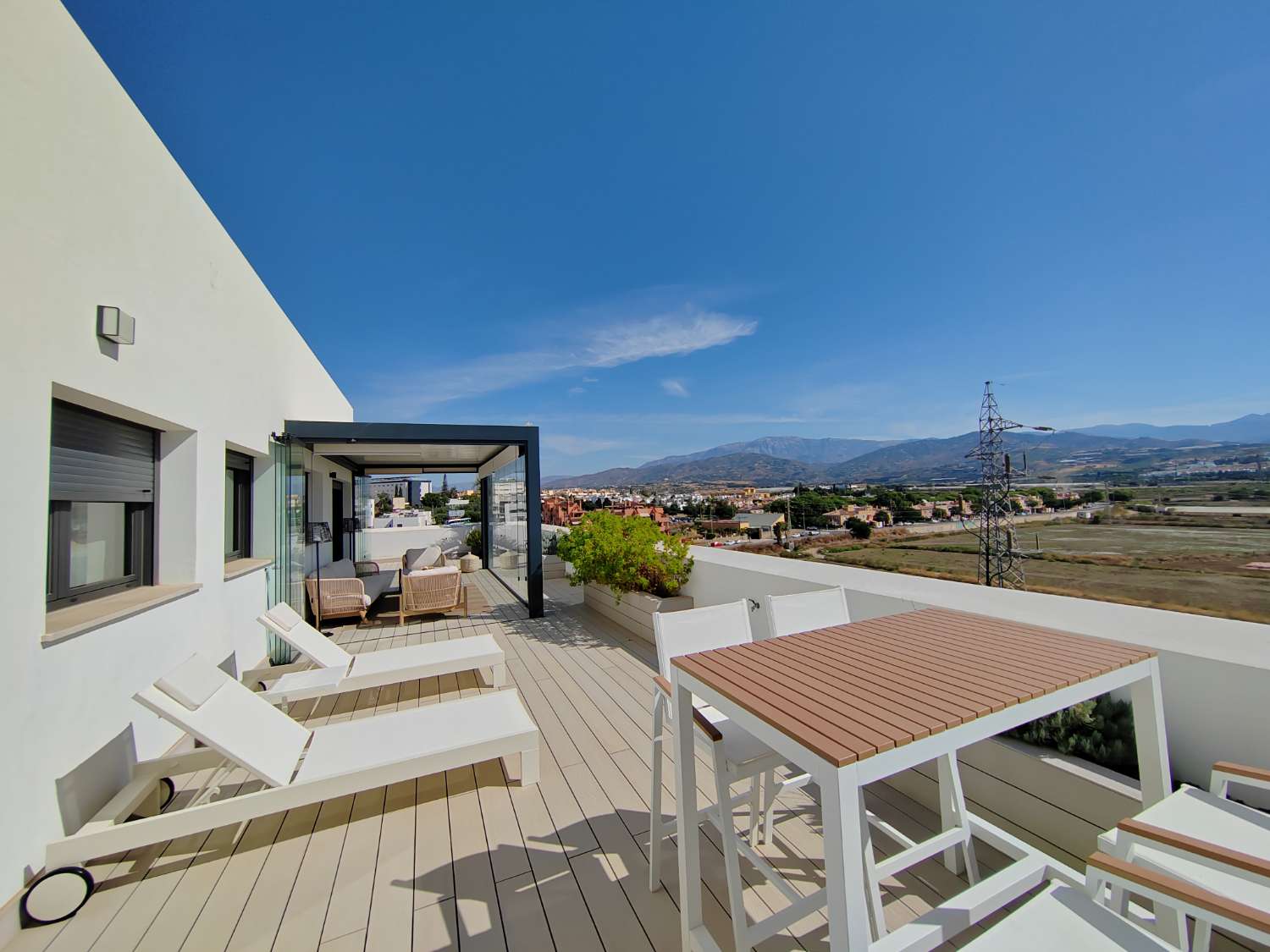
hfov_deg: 106.2
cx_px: 635
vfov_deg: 89.9
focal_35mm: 13
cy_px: 476
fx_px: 477
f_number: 2.2
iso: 100
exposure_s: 1/3100
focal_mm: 2.16
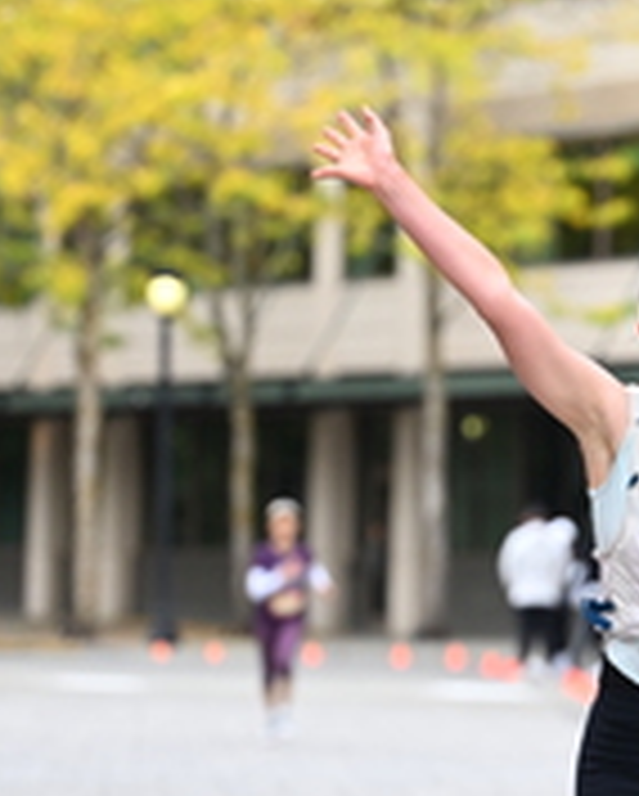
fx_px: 6395
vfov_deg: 7.1
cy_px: 513
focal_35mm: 271
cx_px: 704
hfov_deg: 5.7
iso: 640
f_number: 2.8
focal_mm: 93
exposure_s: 1/2000
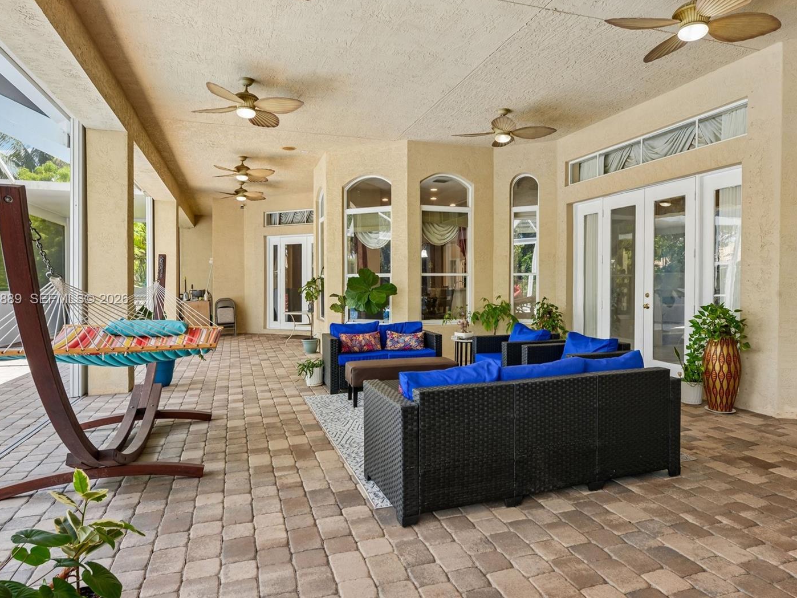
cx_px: 407
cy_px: 300
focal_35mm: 22
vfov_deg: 61.1
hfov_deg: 76.4
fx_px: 507
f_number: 9
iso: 200
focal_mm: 20
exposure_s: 1/13
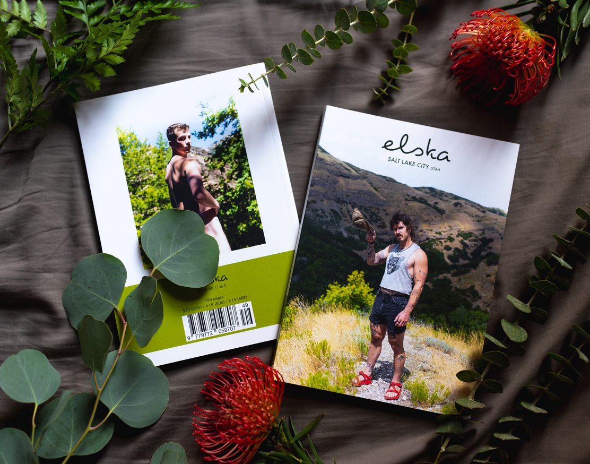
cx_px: 304
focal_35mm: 41
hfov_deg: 45.4
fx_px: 705
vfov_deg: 36.4
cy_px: 222
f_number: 2.8
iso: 800
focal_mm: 35
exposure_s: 1/250
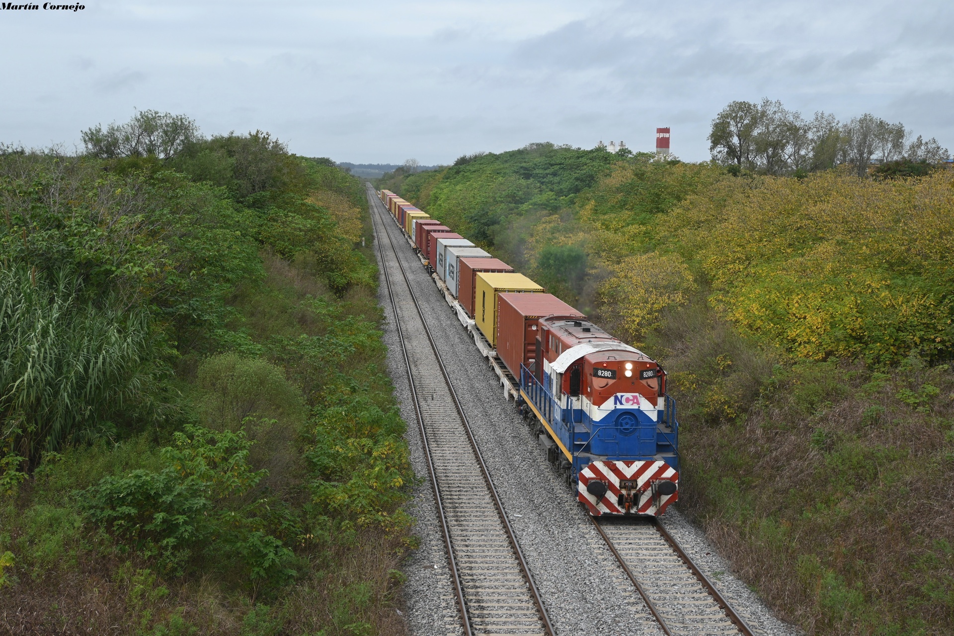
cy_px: 318
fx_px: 1471
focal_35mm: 56
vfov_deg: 24.4
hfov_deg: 35.9
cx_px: 477
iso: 100
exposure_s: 1/200
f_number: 5.3
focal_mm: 37
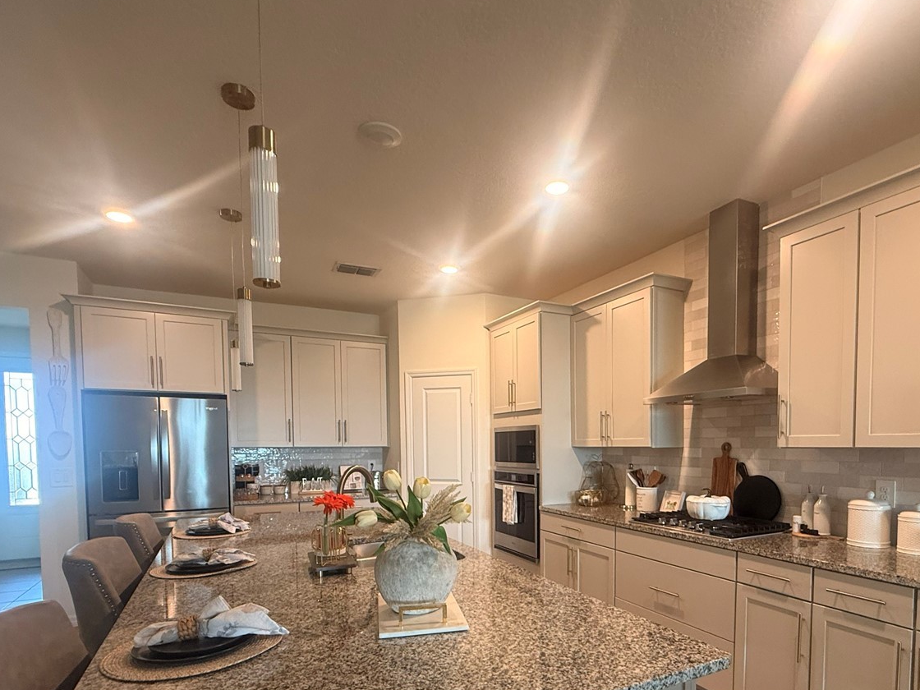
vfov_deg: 64.0
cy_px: 467
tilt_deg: -2.2
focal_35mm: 20
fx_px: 532
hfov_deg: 81.4
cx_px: 518
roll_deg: +0.5
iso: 200
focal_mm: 2.22
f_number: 2.2
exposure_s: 1/60
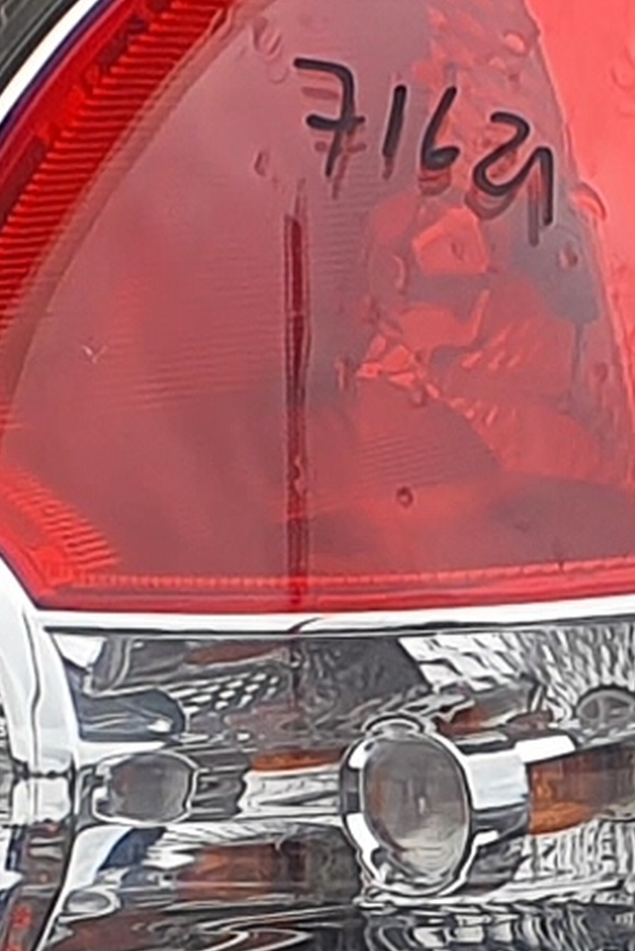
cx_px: 833
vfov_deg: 7.8
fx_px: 6926
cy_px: 820
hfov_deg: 5.2
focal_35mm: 262
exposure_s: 1/780
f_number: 1.9
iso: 40
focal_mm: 3.58
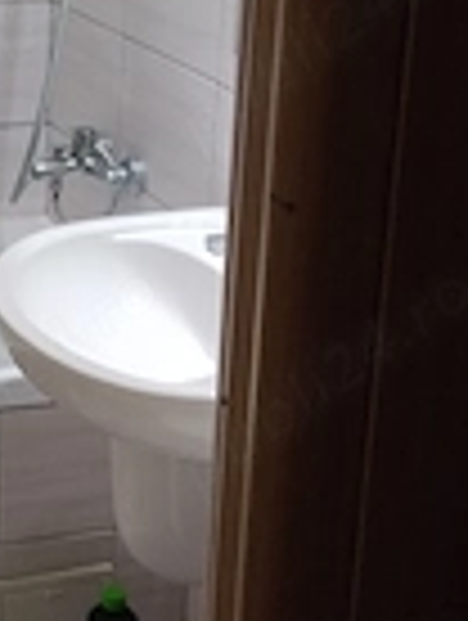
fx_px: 1510
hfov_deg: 16.6
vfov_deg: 22.9
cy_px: 112
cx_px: -148
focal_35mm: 84
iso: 80
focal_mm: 4.22
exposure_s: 1/33.3
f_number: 1.8
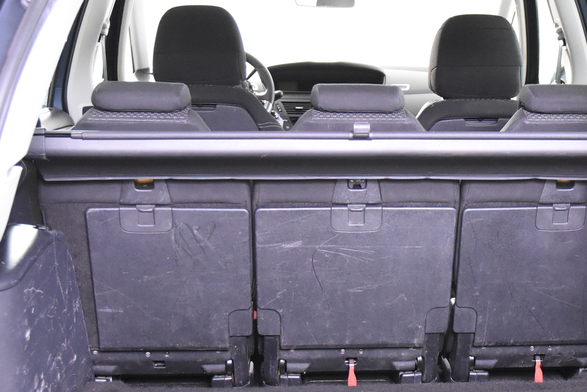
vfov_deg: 18.9
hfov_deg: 27.9
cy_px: 267
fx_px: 1174
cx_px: 390
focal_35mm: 72
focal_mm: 28
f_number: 3.2
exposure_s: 1/50
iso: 5600
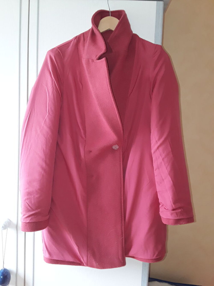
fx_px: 223
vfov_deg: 65.3
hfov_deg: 51.4
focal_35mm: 27
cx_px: 107
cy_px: 143
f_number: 1.9
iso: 100
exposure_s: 1/33
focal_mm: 2.91
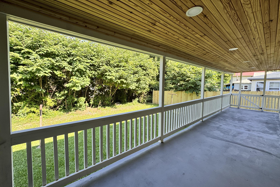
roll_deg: -1.9
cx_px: 144
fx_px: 117
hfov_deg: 100.4
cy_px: 90
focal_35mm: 15
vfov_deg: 77.3
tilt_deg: -4.0
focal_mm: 2.22
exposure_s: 1/262
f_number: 2.2
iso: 40
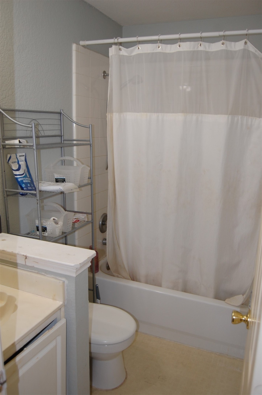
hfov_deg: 45.5
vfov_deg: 64.6
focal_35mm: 28
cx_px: 131
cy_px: 198
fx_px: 312
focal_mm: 19
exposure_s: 1/60
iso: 400
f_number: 3.5
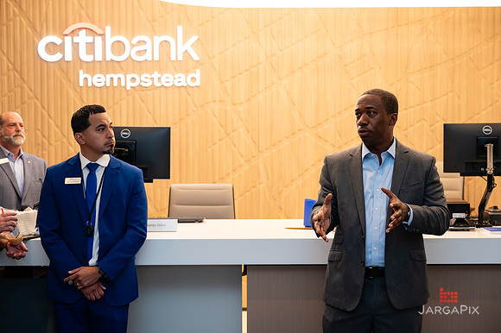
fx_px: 760
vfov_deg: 24.8
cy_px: 166
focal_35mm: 55
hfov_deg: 36.5
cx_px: 250
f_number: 3.2
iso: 500
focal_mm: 54
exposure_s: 1/200
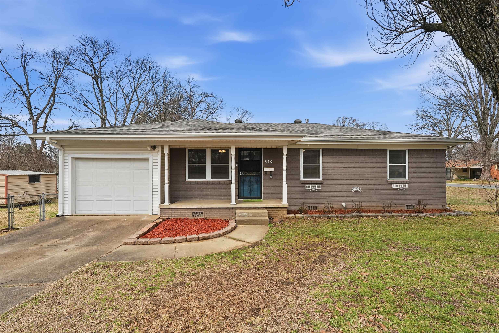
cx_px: 250
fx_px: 222
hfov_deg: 96.7
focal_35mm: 16
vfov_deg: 73.8
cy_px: 166
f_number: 9
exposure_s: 1/800
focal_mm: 16
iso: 250
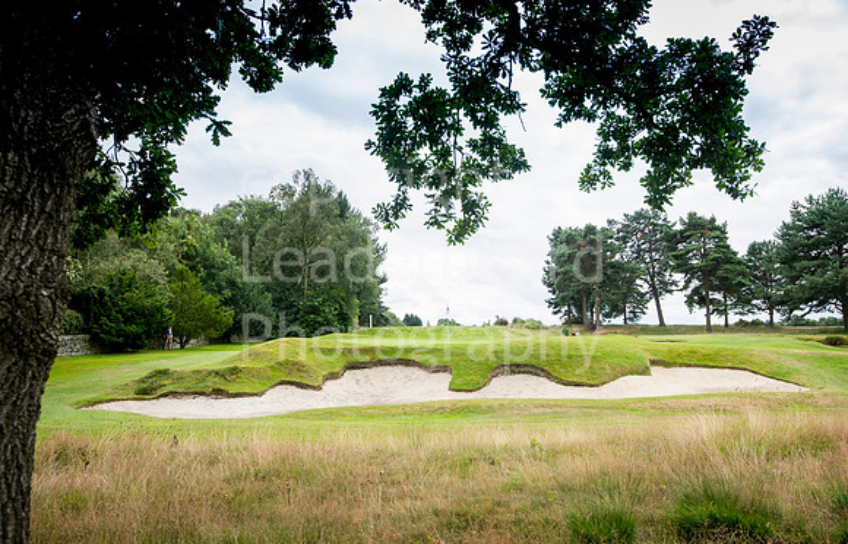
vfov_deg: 40.9
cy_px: 292
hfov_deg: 60.3
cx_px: 438
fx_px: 729
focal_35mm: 31
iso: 200
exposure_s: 1/400
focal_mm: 30
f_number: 6.3
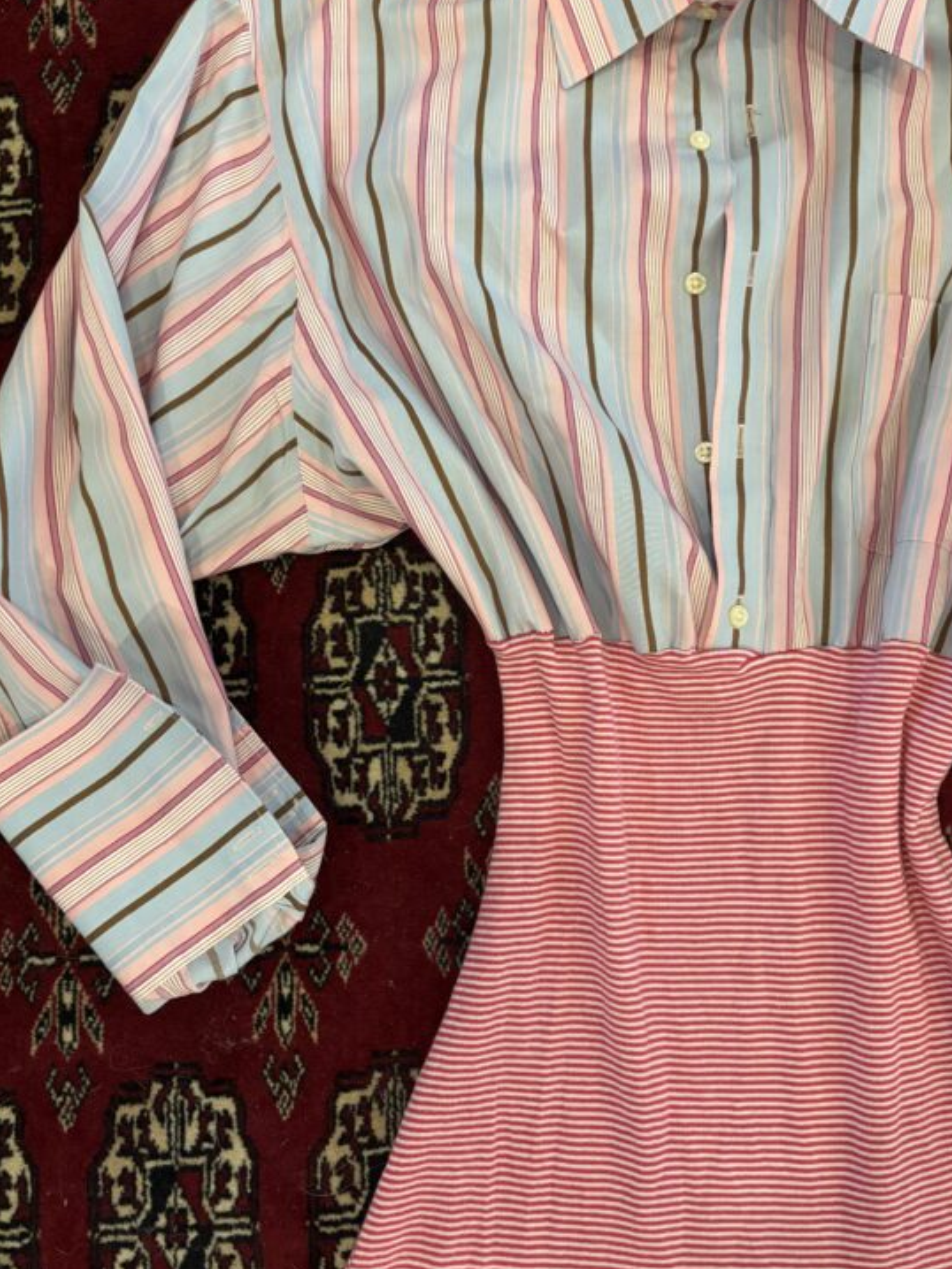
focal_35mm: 29
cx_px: 499
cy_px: 570
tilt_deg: -85.8
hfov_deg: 48.2
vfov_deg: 61.5
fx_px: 1063
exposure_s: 1/60
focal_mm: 5.96
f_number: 1.6
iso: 320
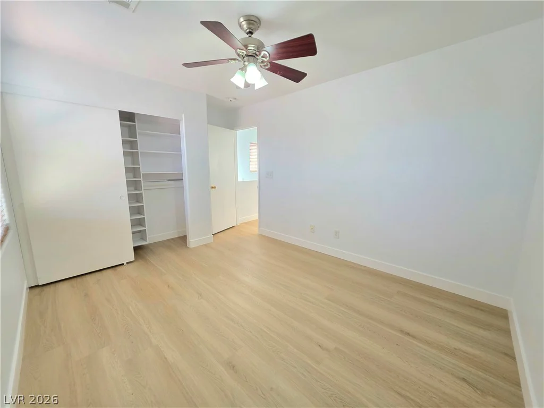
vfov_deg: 89.9
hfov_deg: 106.2
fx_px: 204
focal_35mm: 13
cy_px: 204
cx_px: 272
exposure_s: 1/60.2
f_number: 1.9
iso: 160
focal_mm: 2.2
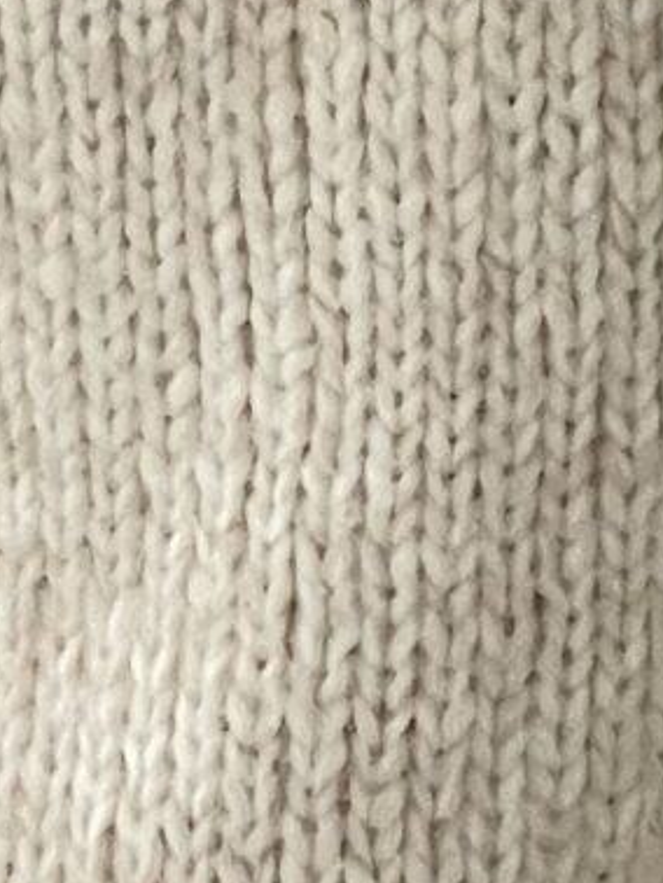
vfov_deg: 5.6
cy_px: 269
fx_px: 8979
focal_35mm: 352
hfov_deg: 4.2
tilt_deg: -2.7
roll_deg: -2.4
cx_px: 210
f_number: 2
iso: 400
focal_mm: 6
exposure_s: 1/60
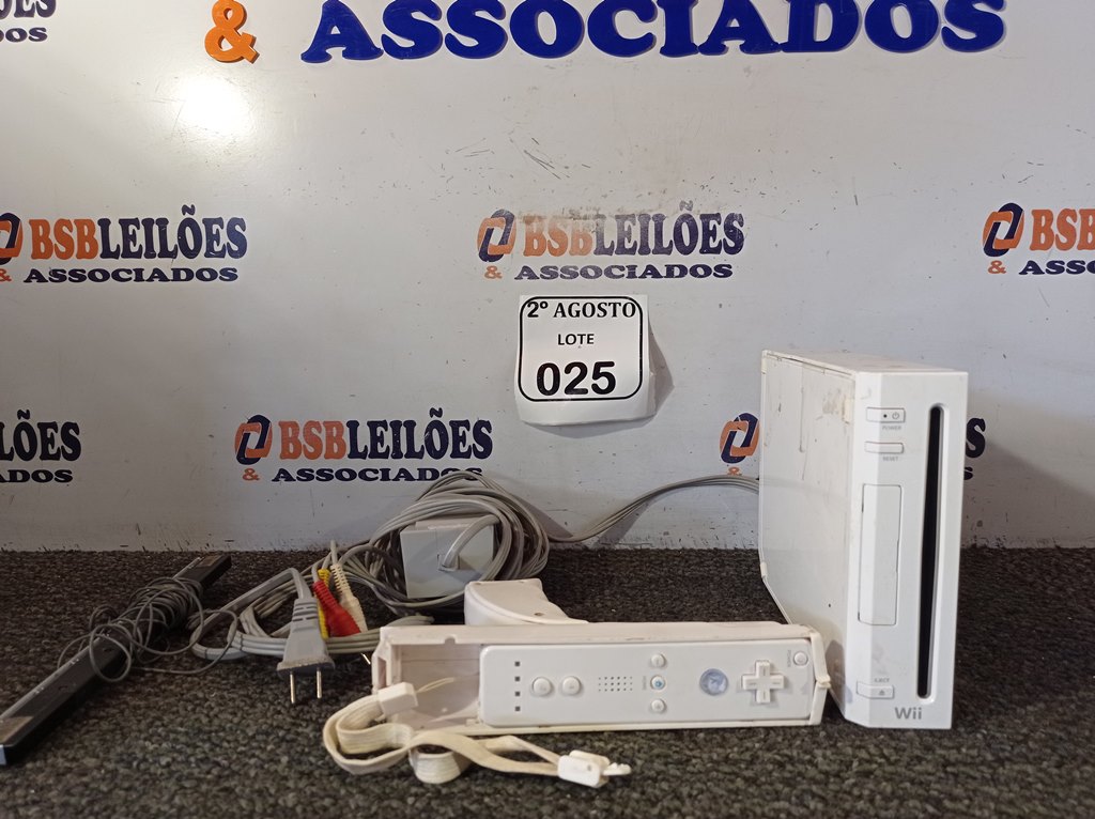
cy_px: 410
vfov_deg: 49.7
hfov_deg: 63.5
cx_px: 548
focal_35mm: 28
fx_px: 885
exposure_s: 1/120
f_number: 1.79
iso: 153
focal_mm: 4.7
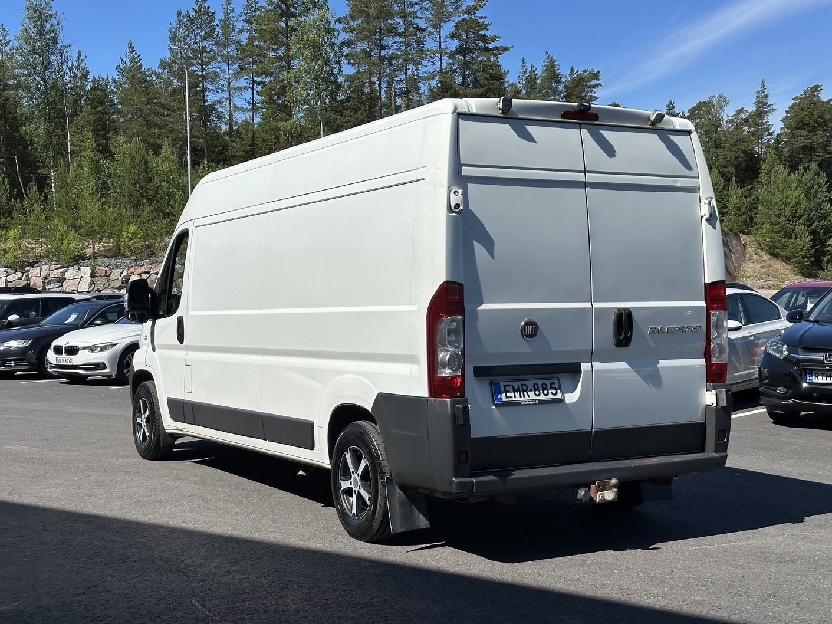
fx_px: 1178
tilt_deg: -1.1
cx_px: 420
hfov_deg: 38.9
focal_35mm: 49
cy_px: 309
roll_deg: +1.5
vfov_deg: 29.7
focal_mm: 6.86
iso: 64
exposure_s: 1/6623
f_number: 1.78
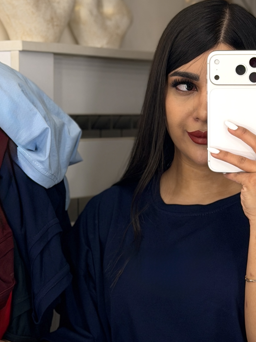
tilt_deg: -10.6
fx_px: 927
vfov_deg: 20.5
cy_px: 300
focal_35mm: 94
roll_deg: +0.7
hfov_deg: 15.7
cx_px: 103
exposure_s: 1/236
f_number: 1.78
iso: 64
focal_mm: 6.76
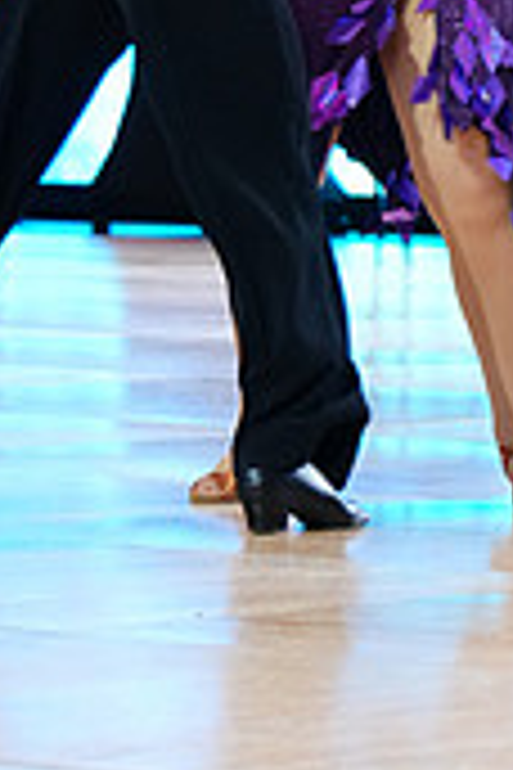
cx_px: 209
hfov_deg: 3.9
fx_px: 7609
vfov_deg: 5.7
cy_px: -248
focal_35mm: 356
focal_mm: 105
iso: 2000
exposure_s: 1/200
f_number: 4
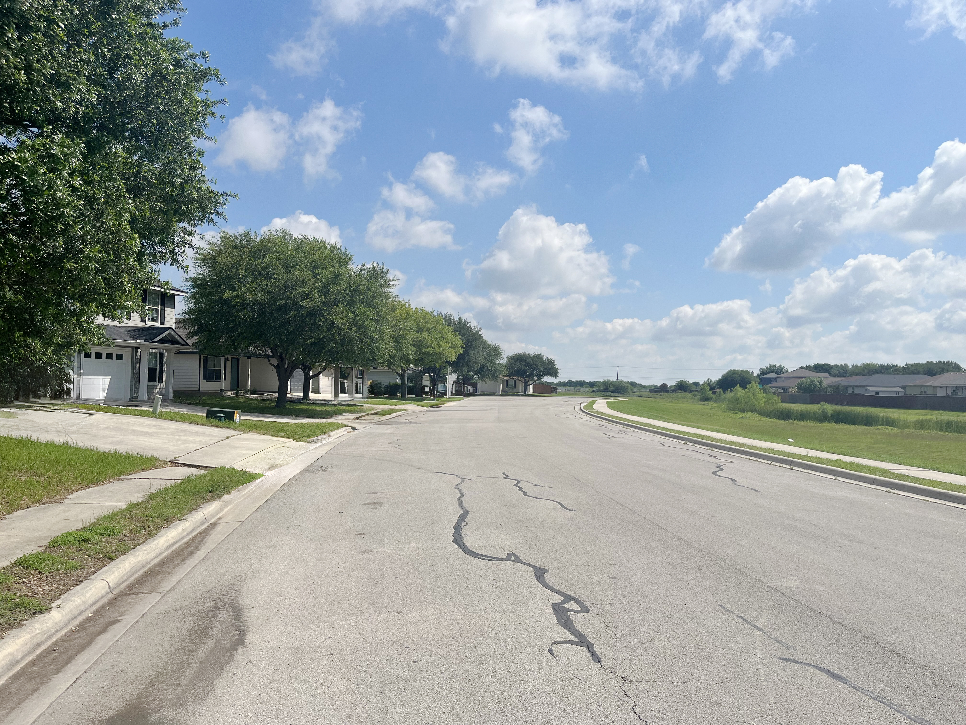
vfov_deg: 53.1
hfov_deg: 67.3
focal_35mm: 26
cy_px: 362
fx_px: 726
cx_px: 483
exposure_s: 1/7353
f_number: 1.6
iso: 50
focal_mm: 5.1
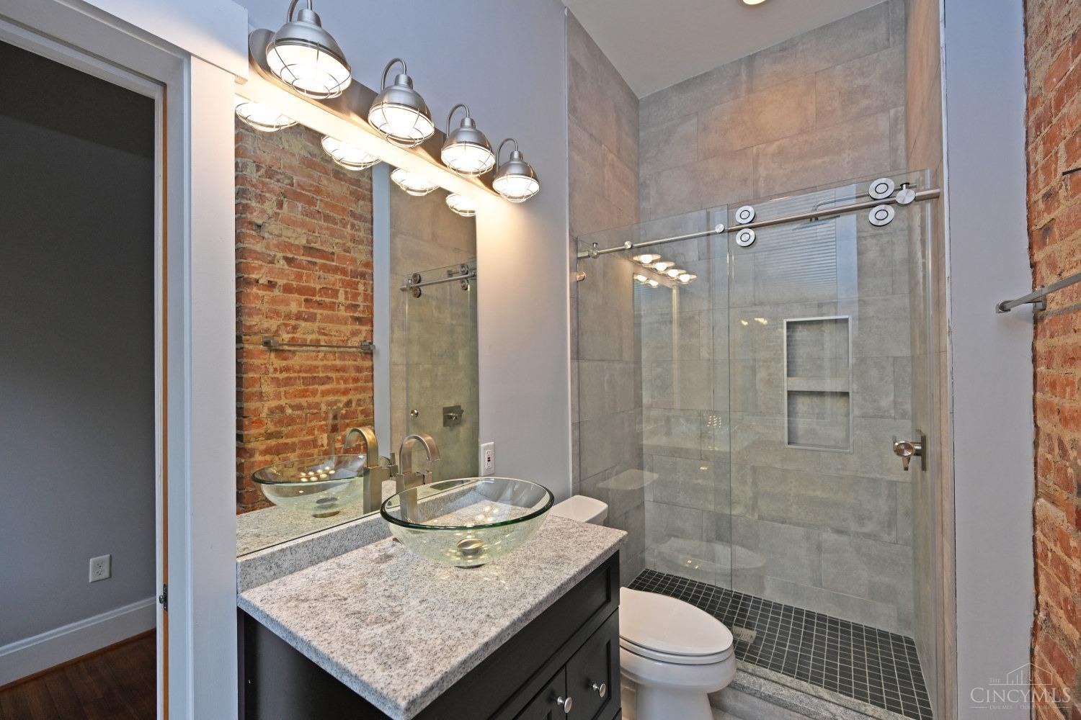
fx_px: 420
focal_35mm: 14
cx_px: 540
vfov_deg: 81.2
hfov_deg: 104.3
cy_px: 360
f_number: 5
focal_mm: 14
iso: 200
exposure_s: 1/100
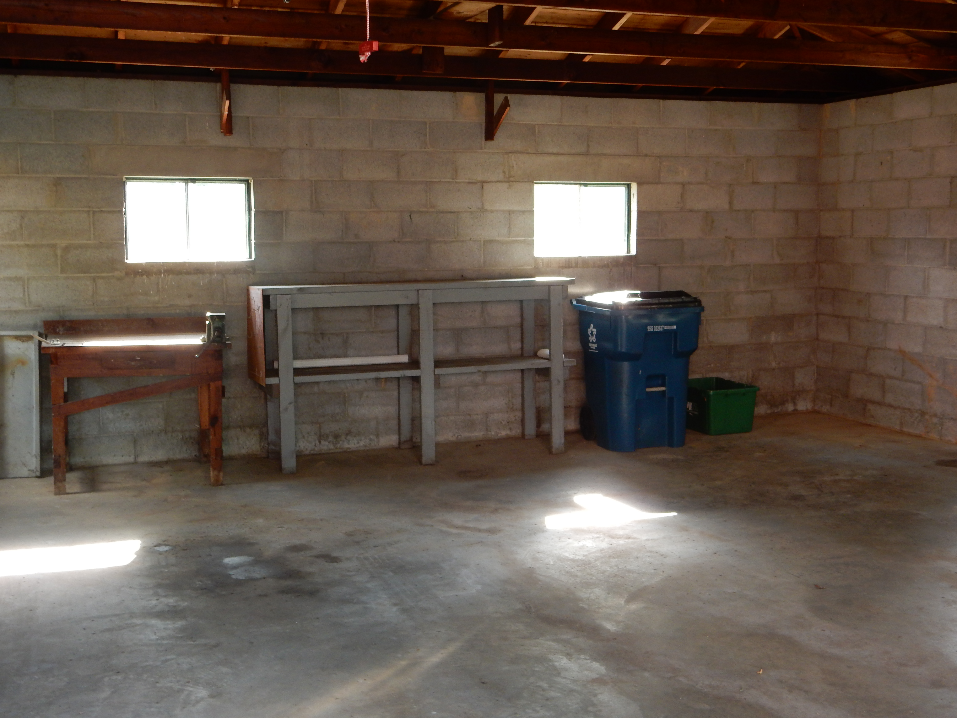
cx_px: 478
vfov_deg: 33.6
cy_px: 359
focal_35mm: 43
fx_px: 1189
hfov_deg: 43.9
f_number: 4.2
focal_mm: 7.6
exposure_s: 1/30
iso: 200
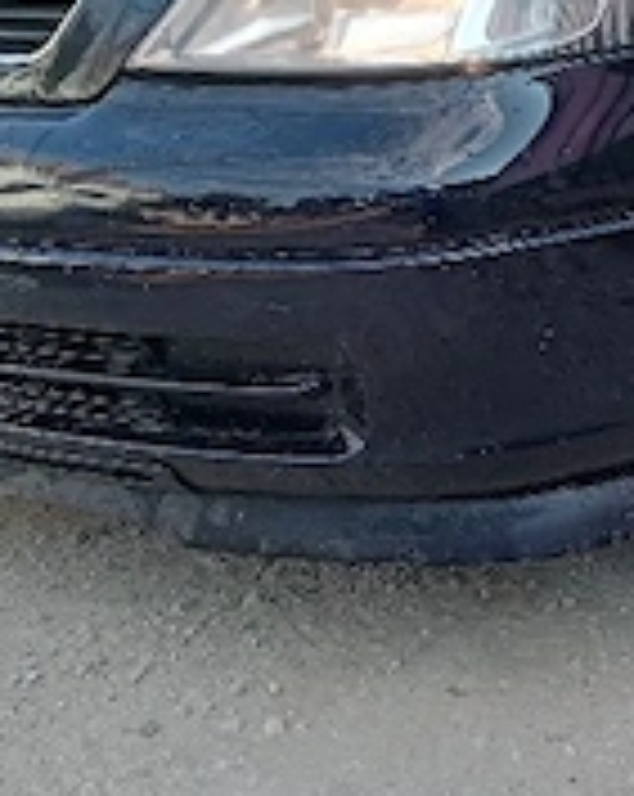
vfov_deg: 20.5
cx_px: 800
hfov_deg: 15.8
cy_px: 198
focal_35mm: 93
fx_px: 2187
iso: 111
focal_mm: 4.04
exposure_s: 1/161
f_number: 1.8
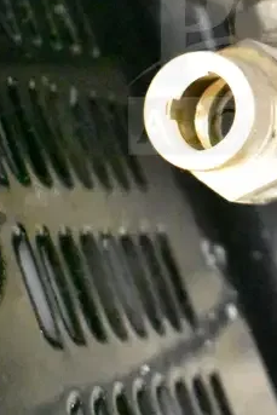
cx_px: 264
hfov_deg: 10.6
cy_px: 58
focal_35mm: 128
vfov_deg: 15.8
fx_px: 1476
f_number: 4.5
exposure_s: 1/15
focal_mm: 32
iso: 25600
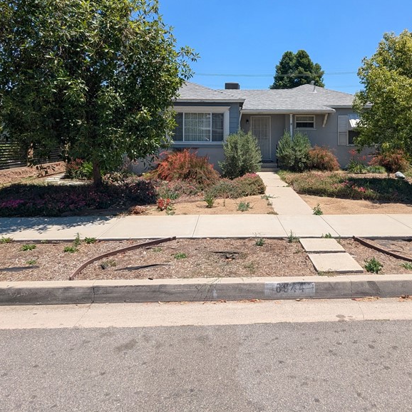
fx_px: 337
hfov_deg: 62.3
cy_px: 142
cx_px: 248
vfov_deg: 61.6
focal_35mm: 25
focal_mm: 2.35
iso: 51
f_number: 2.2
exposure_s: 1/1661
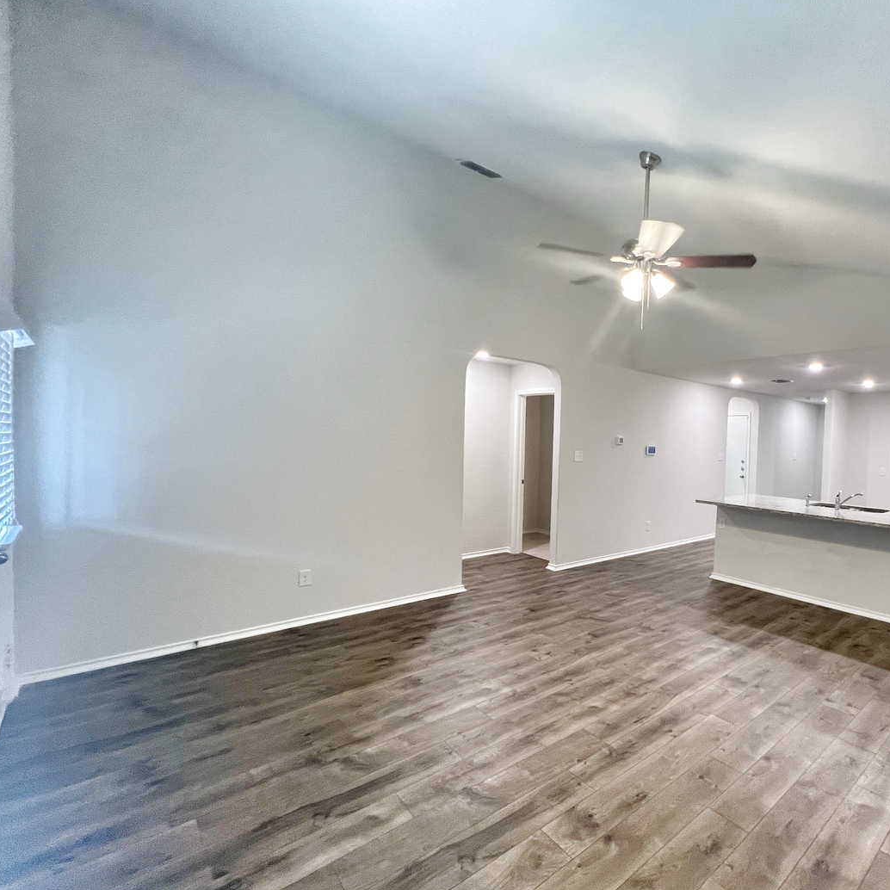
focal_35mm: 16
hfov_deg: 83.7
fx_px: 465
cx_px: 610
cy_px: 454
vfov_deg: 87.4
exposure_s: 1/60
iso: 160
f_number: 1.8
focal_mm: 1.57
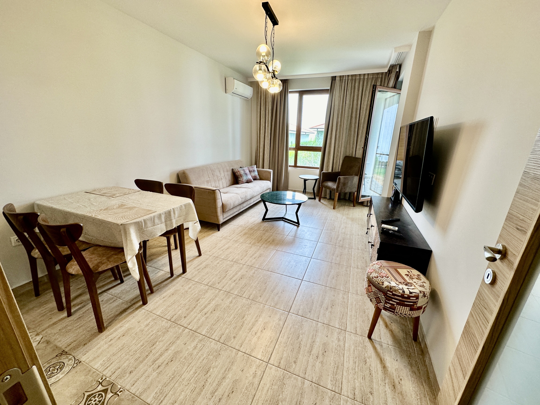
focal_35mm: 14
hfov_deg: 102.1
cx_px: 270
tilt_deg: -17.1
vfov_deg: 85.7
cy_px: 202
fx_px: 218
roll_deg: -1.5
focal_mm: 2.22
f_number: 2.2
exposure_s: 1/100
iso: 100
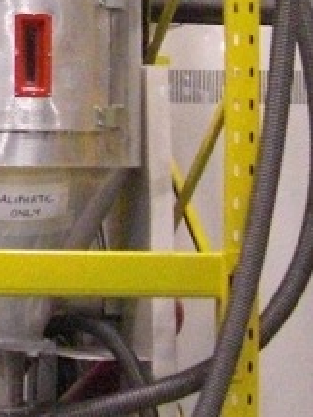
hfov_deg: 8.2
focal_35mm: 171
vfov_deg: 11.3
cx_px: -365
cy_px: -91
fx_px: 2062
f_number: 2.8
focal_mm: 6.3
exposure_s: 1/100
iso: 800
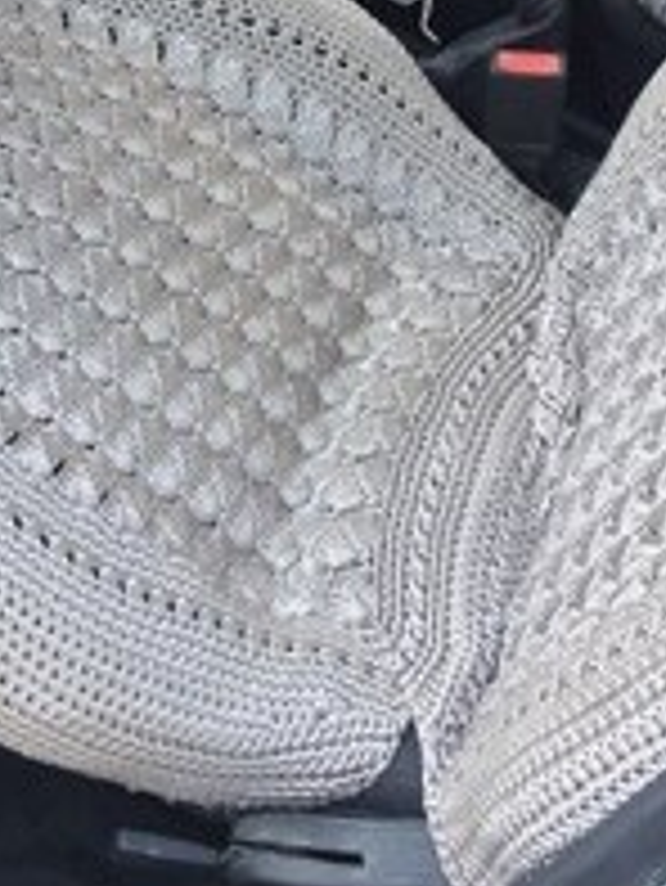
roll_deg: +0.0
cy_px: -72
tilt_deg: -34.2
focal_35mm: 73
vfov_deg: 24.9
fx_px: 1871
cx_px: 32
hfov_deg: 19.7
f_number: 2.2
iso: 40
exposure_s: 1/100
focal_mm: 4.15
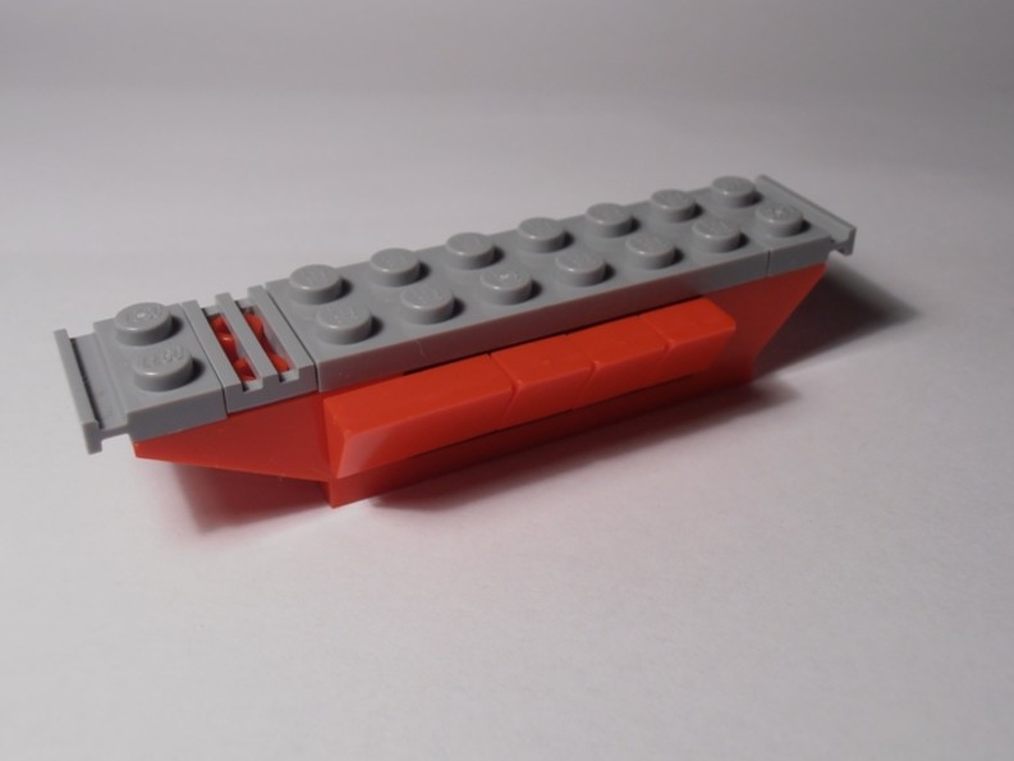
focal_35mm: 42
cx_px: 495
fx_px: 1230
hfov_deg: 44.8
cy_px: 336
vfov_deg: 34.3
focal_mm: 6.61
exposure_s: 1/40
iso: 80
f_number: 3.9
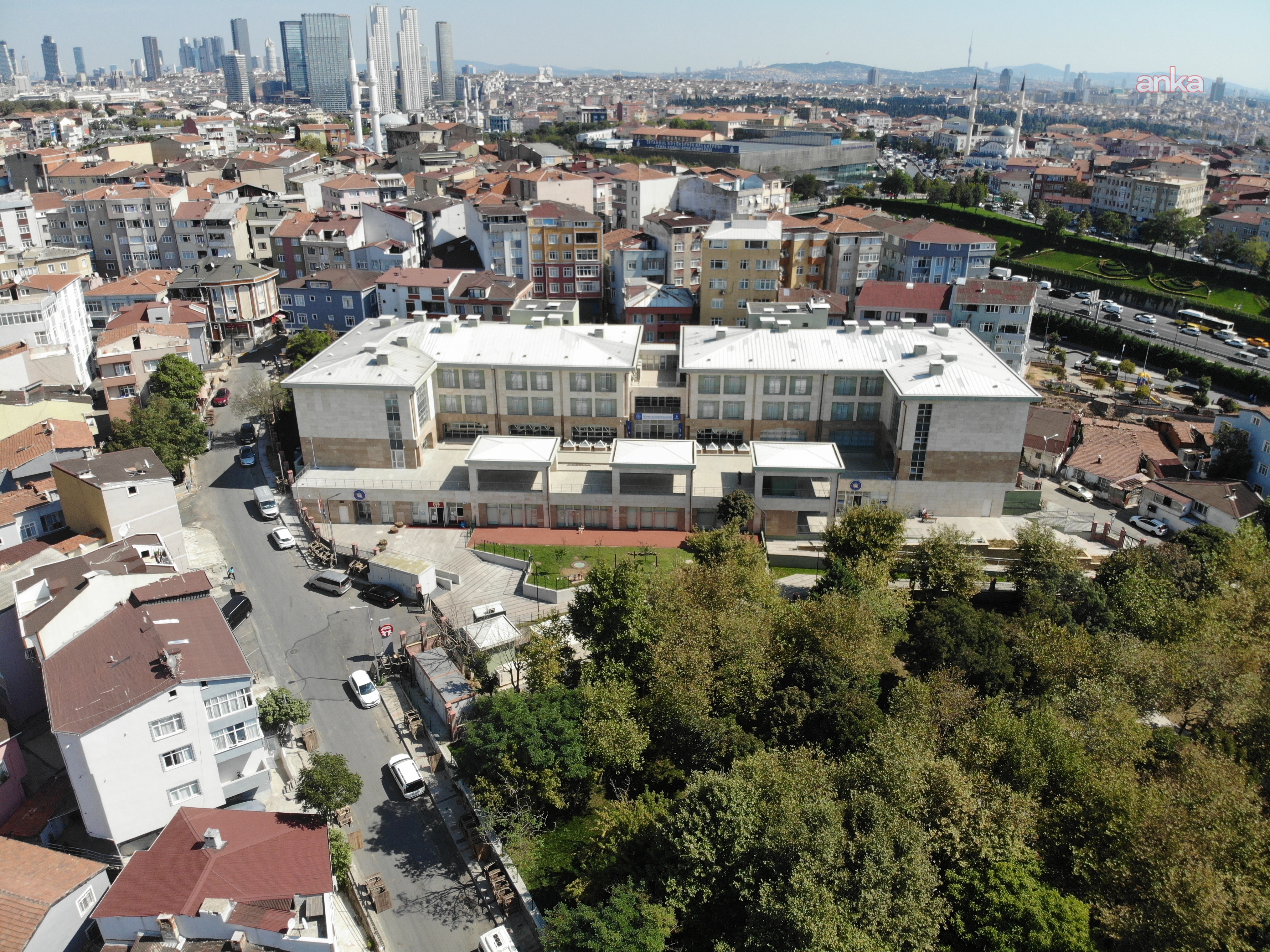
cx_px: 635
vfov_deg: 56.8
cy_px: 476
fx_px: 880
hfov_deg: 71.6
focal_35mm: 24
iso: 100
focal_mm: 4.5
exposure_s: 1/909
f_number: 2.8
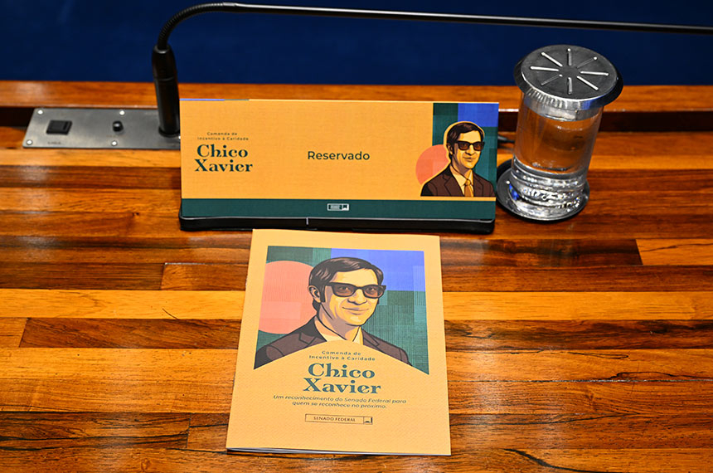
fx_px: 1028
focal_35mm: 52
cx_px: 356
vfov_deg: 25.9
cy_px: 236
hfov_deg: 38.3
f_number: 6.3
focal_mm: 52
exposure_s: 1/100
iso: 1600
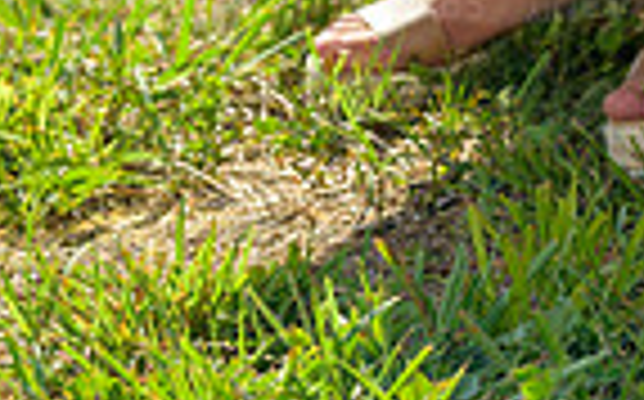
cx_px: 475
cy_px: -562
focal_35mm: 272
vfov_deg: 4.7
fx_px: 4768
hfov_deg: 7.7
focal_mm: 85
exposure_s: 1/800
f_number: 5.6
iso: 100
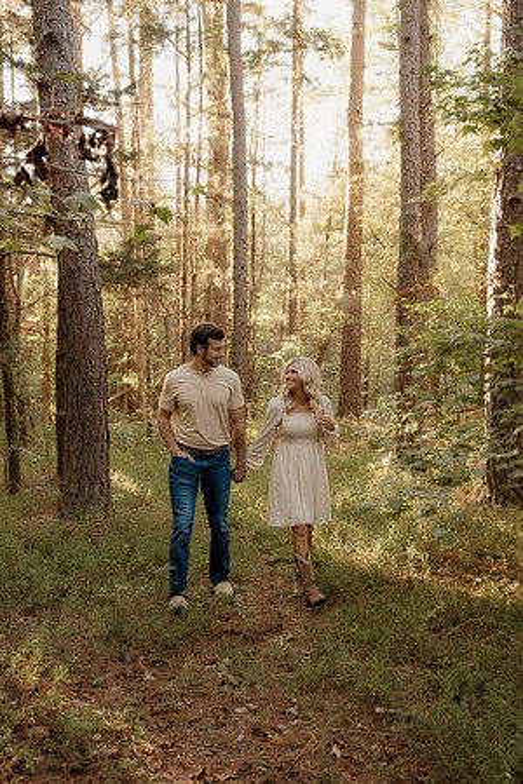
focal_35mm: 42
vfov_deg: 46.4
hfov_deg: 31.9
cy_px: 392
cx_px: 262
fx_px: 915
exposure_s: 1/125
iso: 500
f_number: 2.8
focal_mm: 28.5
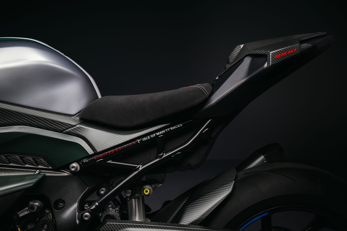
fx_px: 366
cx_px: 174
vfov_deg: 35.1
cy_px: 116
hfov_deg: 50.7
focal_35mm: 38
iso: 64
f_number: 6.3
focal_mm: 38
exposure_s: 5
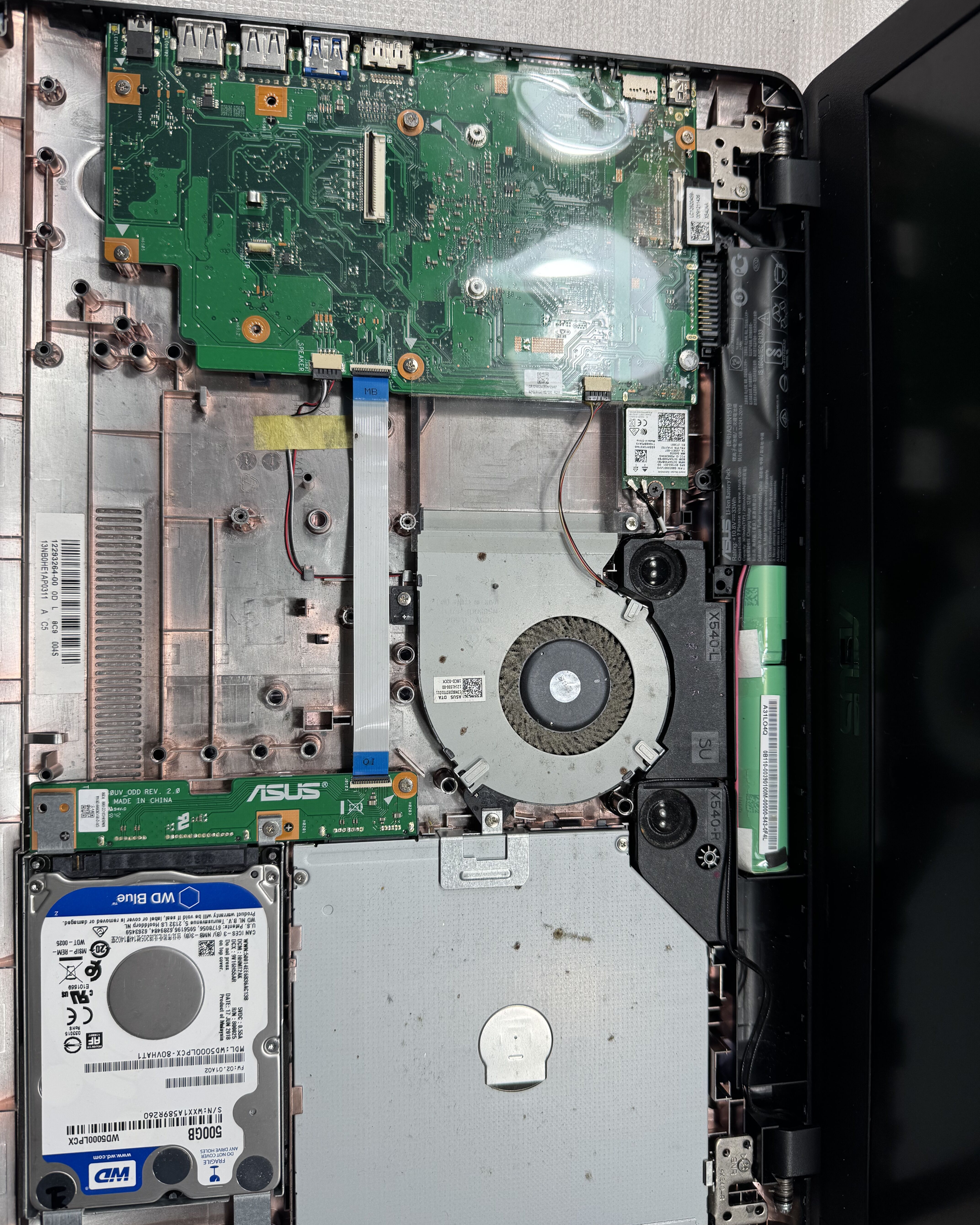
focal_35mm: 25
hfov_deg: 56.8
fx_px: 906
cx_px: 490
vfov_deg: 68.1
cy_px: 621
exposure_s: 1/202
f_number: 1.78
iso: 64
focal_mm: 6.76
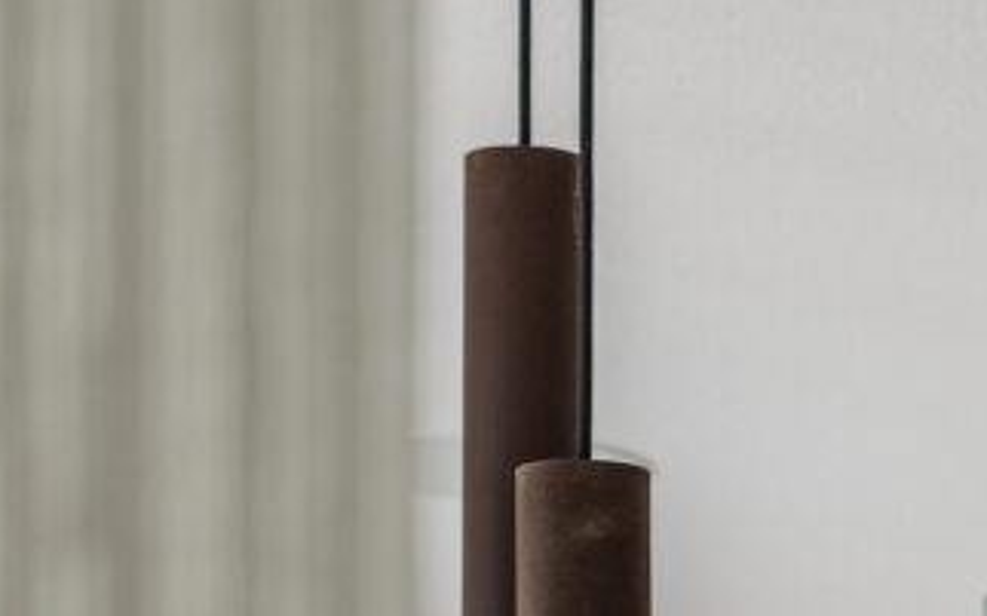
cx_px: 1186
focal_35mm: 327
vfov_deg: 4.0
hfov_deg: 6.4
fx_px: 8793
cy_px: 765
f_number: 7.1
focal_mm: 101
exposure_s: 1/125
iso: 250
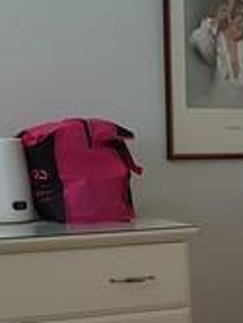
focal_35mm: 120
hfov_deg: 12.0
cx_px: 332
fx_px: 1120
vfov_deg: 15.2
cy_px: 479
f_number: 1.7
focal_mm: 4.2
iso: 125
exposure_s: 1/60
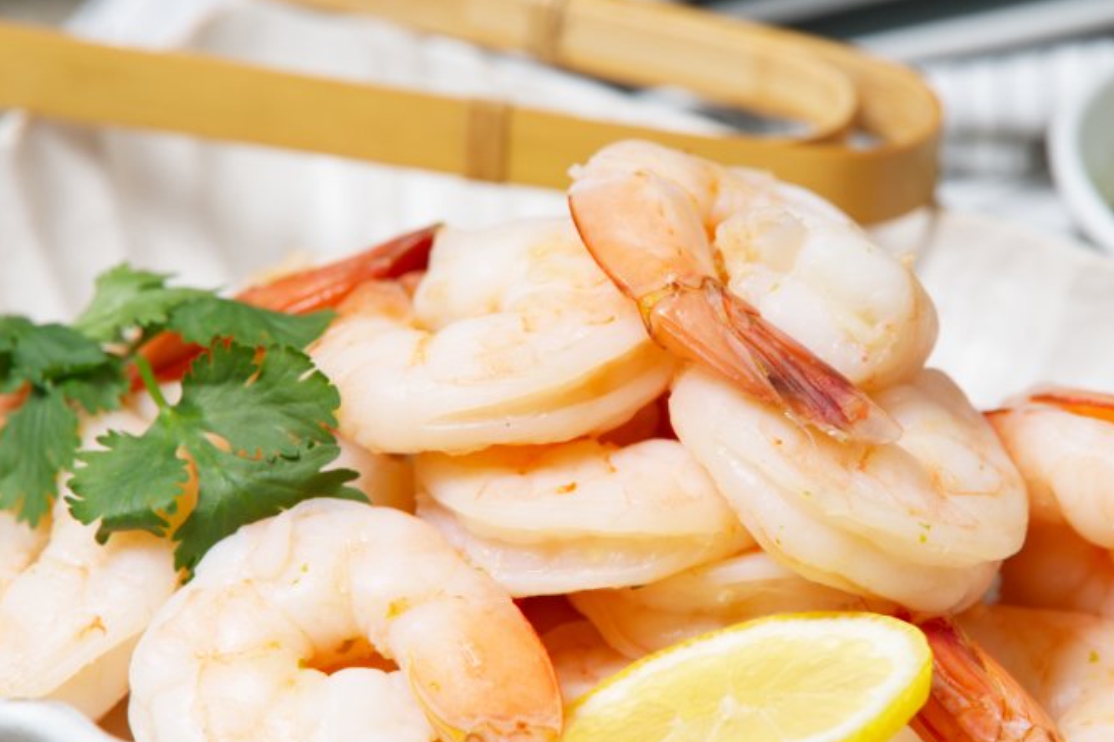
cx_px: 727
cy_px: 392
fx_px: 5814
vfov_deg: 7.3
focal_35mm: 188
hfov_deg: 10.9
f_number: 5.6
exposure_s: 1/125
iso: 200
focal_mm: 105
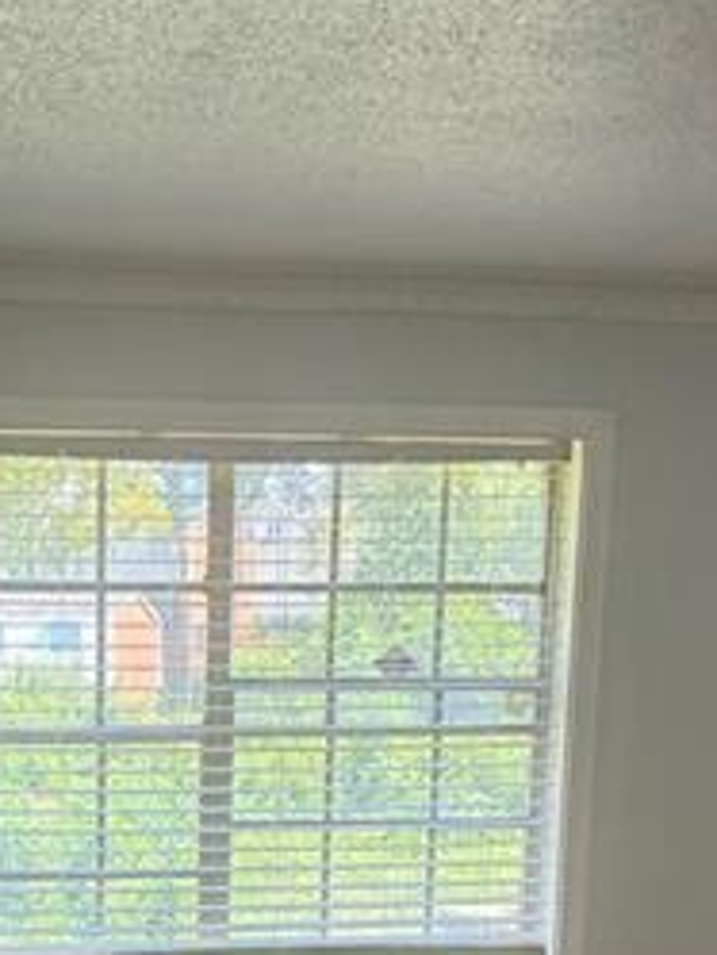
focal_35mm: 74
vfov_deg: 24.1
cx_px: 50
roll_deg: -1.7
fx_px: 2042
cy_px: 1124
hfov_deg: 19.5
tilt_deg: -11.1
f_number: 1.78
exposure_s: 1/240
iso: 125
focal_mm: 6.76
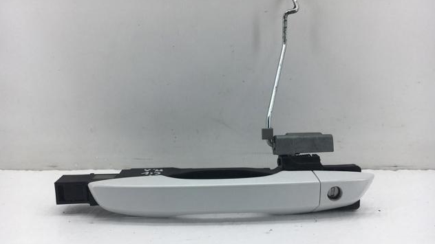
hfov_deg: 61.0
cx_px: 220
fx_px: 369
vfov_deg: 36.6
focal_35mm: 32
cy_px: 129
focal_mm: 4.15
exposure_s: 1/324
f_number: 2.2
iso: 25
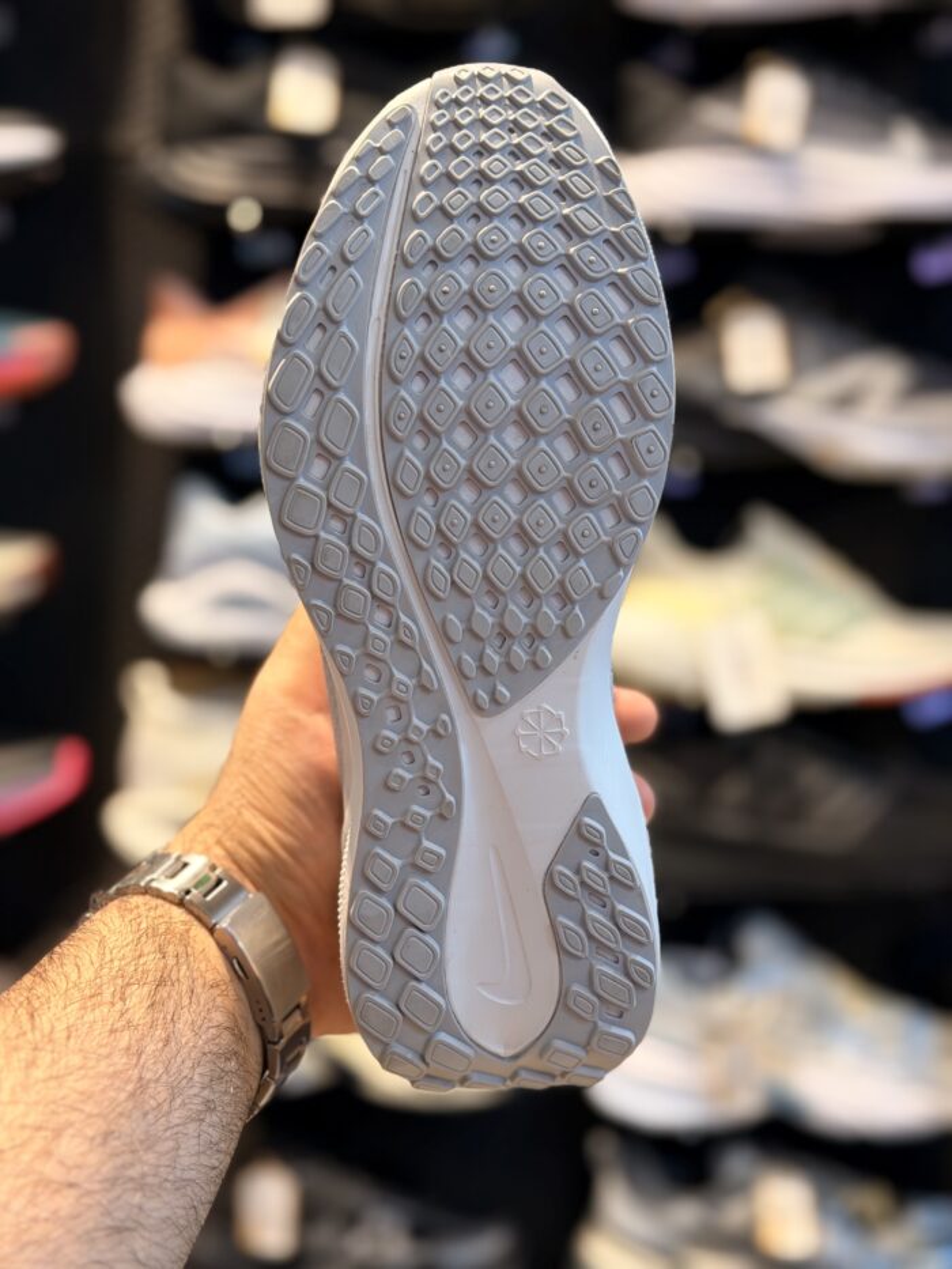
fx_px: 1760
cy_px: 634
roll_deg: +0.0
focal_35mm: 48
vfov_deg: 39.7
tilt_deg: -6.2
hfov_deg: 30.3
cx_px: 476
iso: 80
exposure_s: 1/100
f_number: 1.78
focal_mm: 6.76
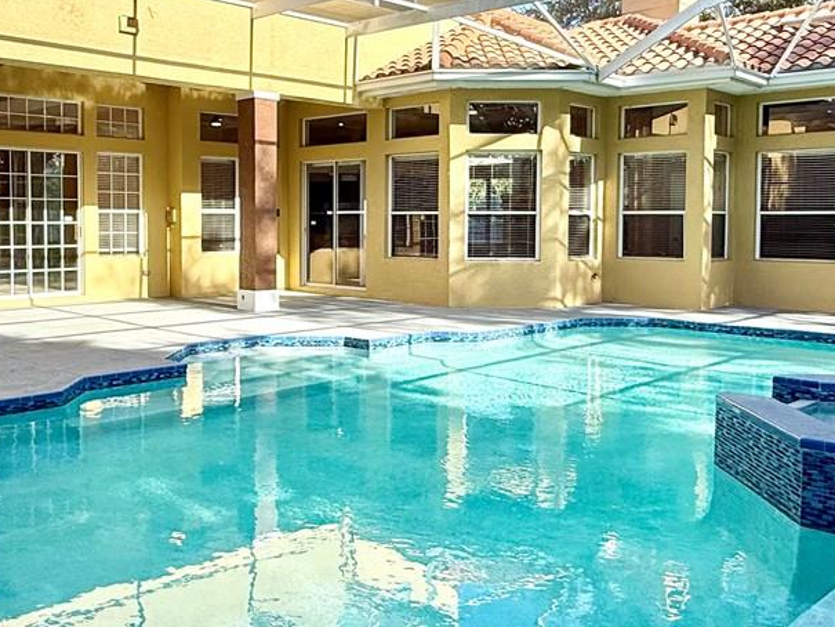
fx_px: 893
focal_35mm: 37
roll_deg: -1.9
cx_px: 359
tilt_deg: -1.2
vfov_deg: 38.6
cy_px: 262
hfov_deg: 50.0
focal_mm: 2.22
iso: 50
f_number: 2.2
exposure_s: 1/574
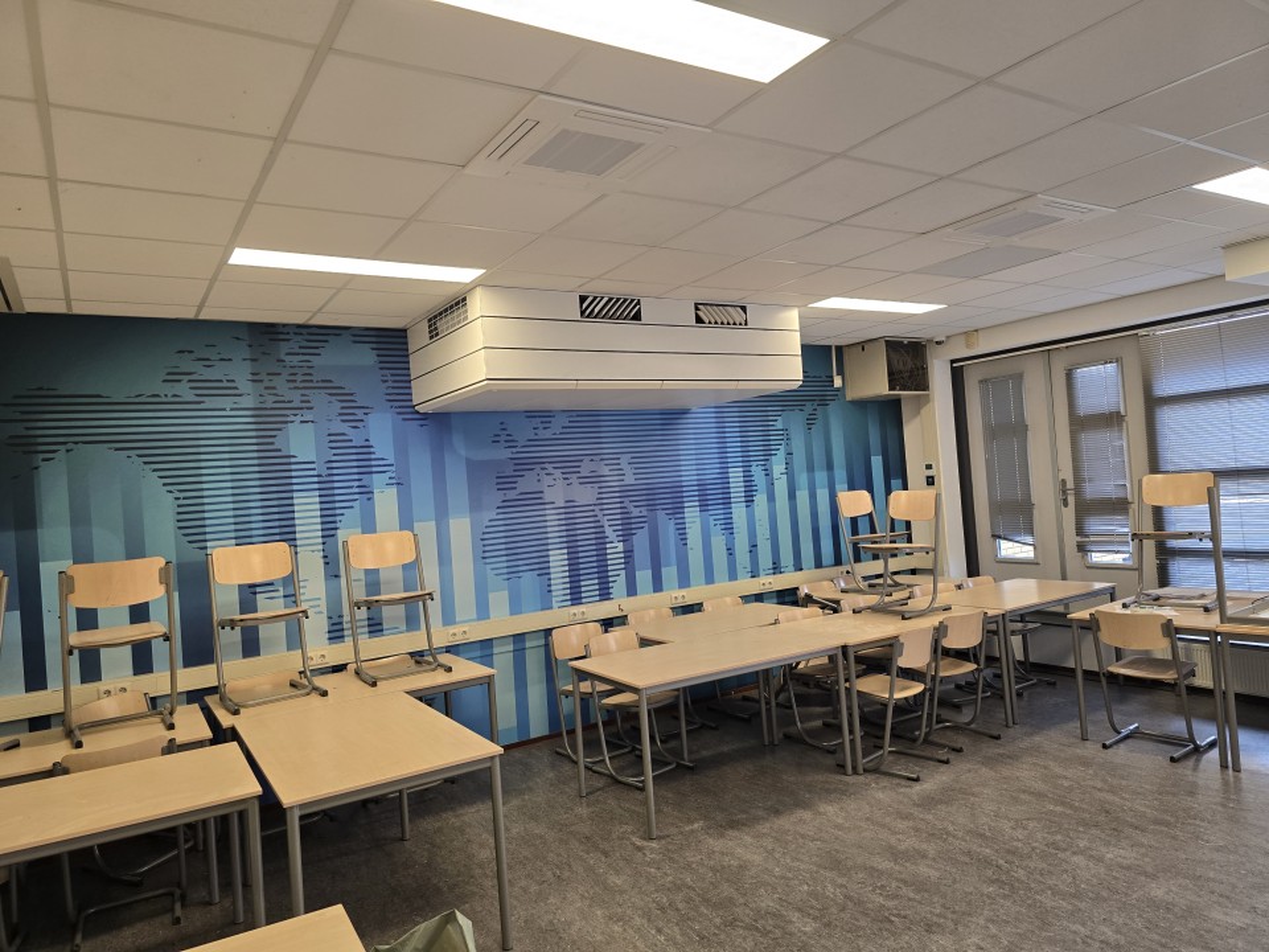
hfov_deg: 73.9
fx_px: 843
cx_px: 634
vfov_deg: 58.9
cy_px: 476
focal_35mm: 23
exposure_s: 1/100
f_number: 1.7
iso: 100
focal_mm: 6.3
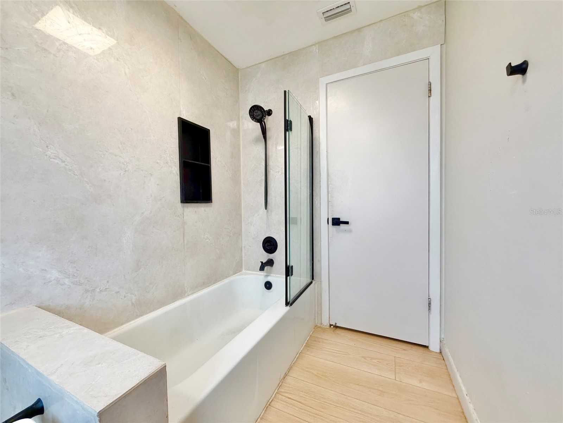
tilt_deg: -1.4
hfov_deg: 102.1
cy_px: 212
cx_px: 282
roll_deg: +0.8
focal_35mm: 14
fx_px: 228
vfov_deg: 85.7
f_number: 2.2
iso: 200
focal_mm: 2.22
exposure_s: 1/120
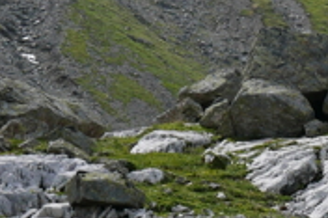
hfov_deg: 10.2
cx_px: 487
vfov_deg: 7.0
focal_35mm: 196
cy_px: 237
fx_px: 1784
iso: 200
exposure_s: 1/800
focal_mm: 19.3
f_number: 5.6
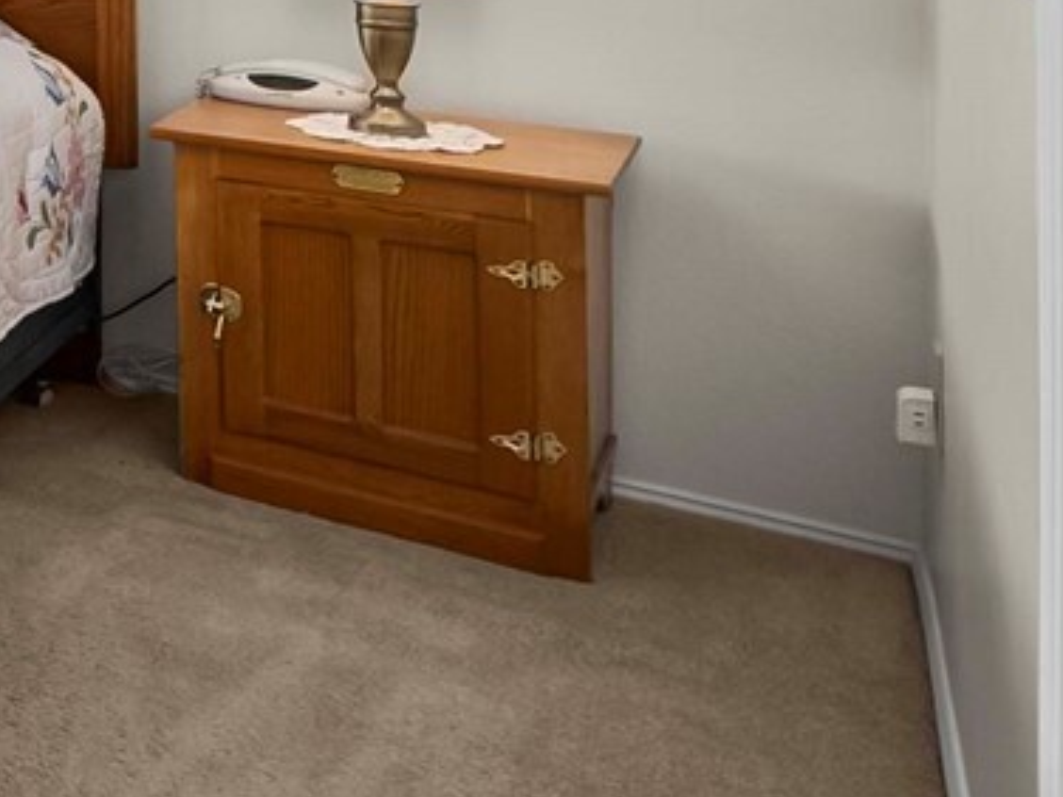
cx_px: -1050
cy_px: -223
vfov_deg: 24.6
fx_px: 1597
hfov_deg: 19.6
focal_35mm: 52
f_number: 7.1
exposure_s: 1/13
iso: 1000
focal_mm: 12
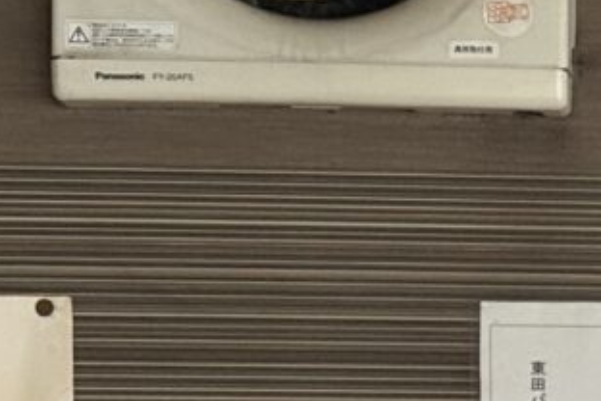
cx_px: 1241
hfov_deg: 8.6
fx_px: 3756
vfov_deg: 6.0
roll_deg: +0.7
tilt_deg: +0.4
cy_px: 593
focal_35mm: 225
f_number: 1.6
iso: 320
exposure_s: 1/40
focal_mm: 5.96
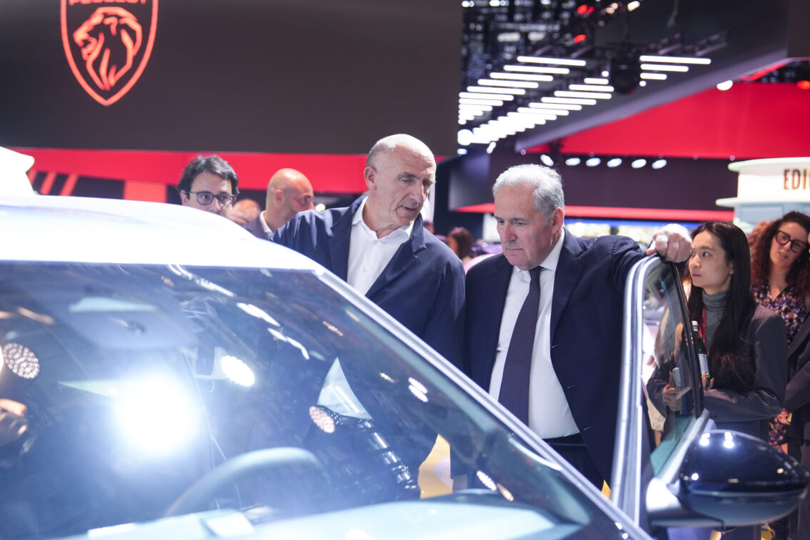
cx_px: 406
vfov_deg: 25.5
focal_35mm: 53
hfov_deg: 37.5
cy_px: 260
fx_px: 1193
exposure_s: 1/200
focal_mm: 50
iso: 500
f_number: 2.8
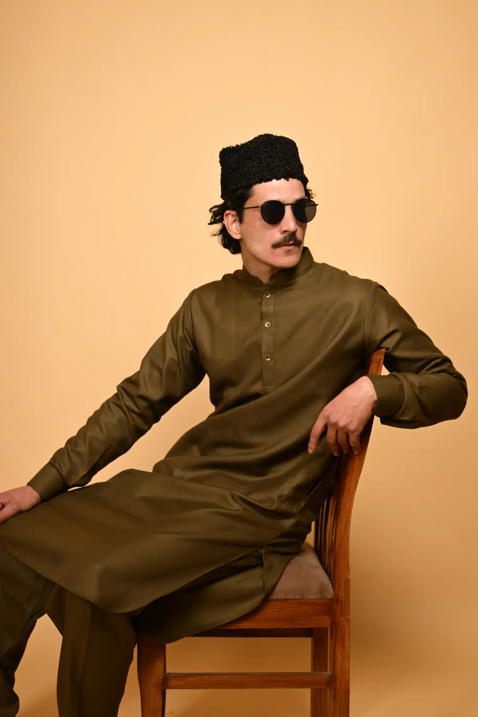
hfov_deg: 22.6
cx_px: 223
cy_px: 370
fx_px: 1195
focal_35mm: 60
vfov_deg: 33.4
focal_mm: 53
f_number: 6.3
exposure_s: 1/200
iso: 160
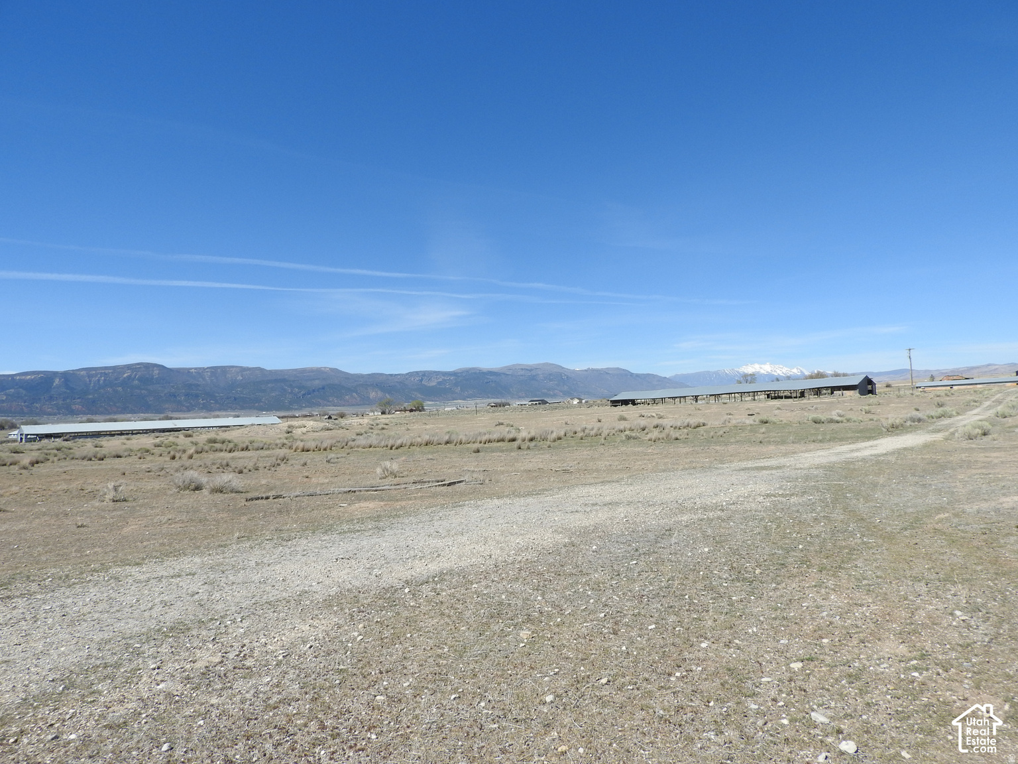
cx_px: 509
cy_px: 382
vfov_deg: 56.8
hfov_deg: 71.6
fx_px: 706
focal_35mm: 24
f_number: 3.3
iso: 100
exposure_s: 1/2000
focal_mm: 4.3
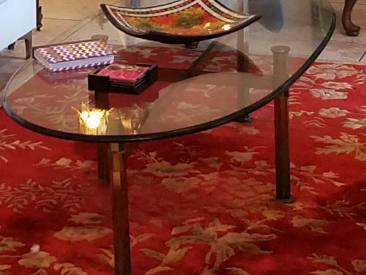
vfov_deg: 10.4
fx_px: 1459
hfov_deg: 14.2
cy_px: -126
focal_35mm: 138
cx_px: 100
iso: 160
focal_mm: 4.2
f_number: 1.7
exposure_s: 1/30
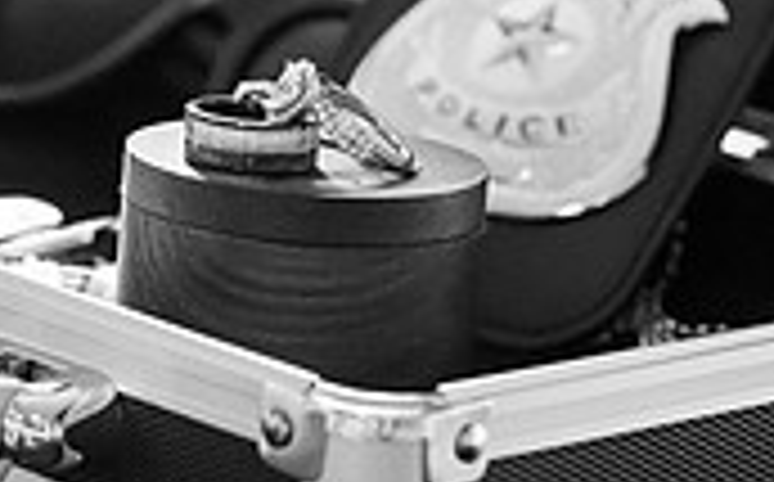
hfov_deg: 5.8
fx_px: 7605
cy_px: 119
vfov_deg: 3.6
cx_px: -45
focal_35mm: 361
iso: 10000
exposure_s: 1/320
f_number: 4.5
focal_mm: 105
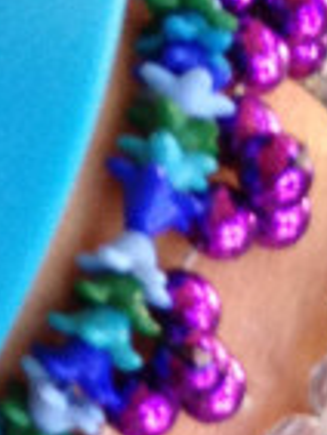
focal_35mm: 239
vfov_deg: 7.7
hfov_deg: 6.1
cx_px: 642
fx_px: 3006
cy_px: 1046
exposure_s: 1/120
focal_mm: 4.12
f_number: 2.4
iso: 80
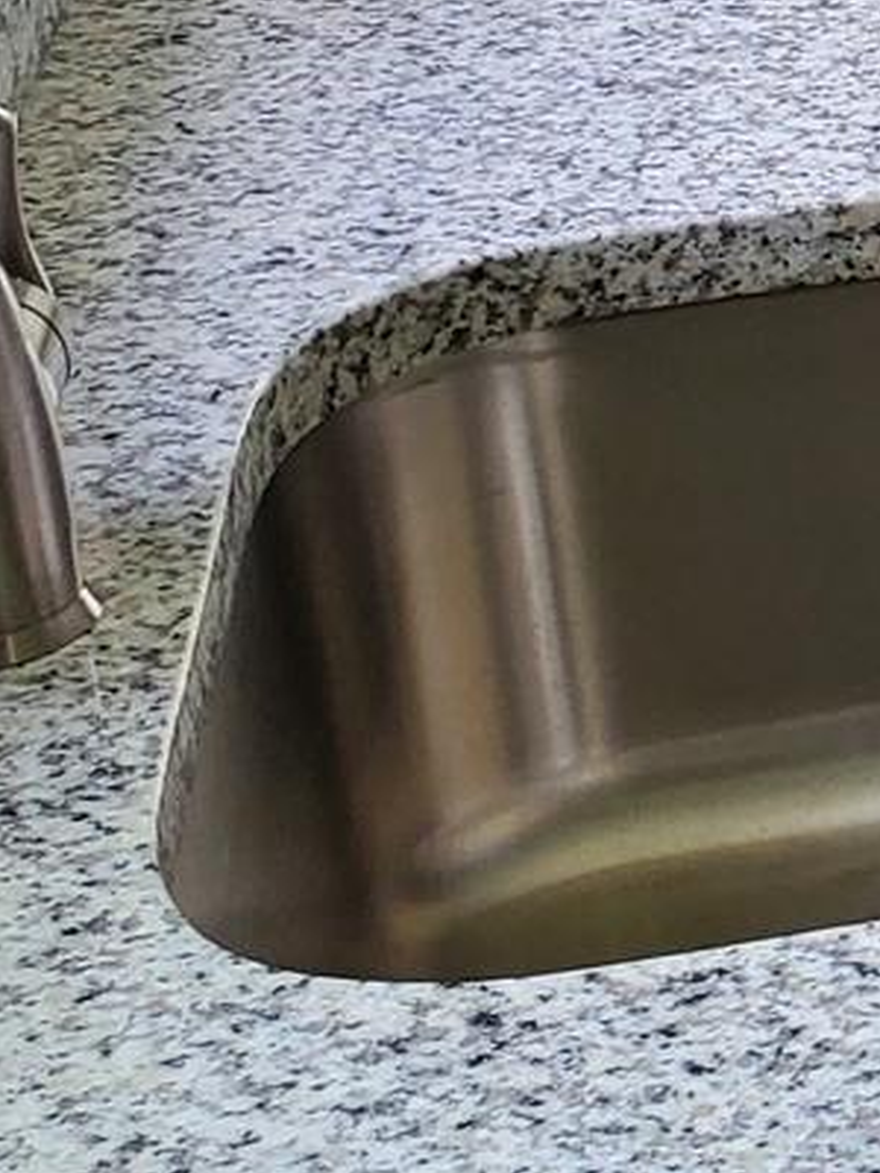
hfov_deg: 9.6
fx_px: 4508
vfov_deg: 14.2
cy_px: -396
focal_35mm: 133
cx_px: 2247
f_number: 2.4
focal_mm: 4.3
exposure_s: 1/99
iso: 125
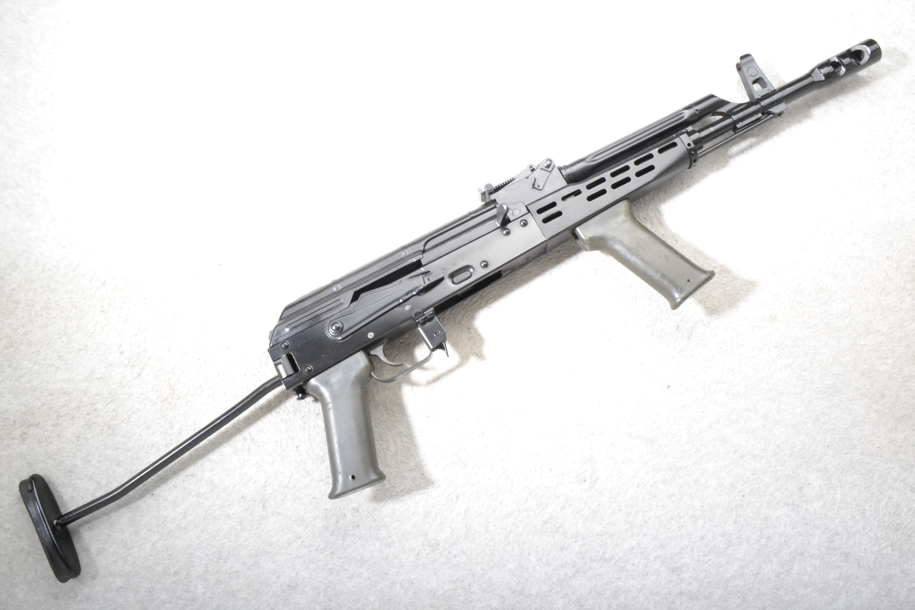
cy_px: 305
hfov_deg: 61.9
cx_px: 458
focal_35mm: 30
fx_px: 762
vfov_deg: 43.6
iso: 3200
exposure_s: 1/160
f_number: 20
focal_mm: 20
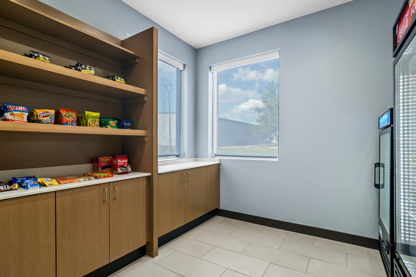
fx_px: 191
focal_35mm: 16
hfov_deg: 95.0
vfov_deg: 72.1
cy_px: 138
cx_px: 208
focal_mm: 11
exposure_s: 1/15
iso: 200
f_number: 8
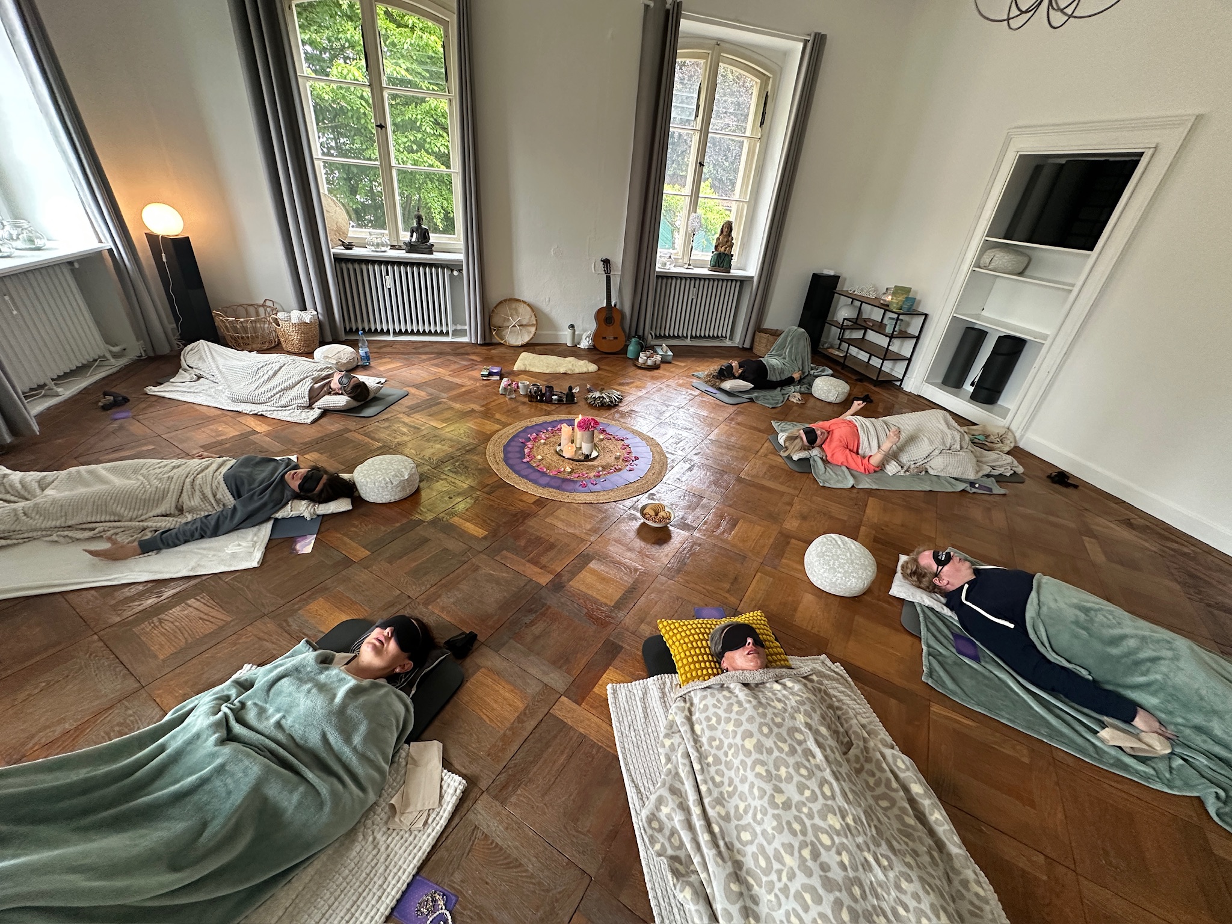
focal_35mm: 14
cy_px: 462
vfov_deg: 85.7
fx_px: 498
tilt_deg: -28.7
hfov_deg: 102.1
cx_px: 616
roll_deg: -6.4
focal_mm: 2.22
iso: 250
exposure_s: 1/99
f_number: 2.2
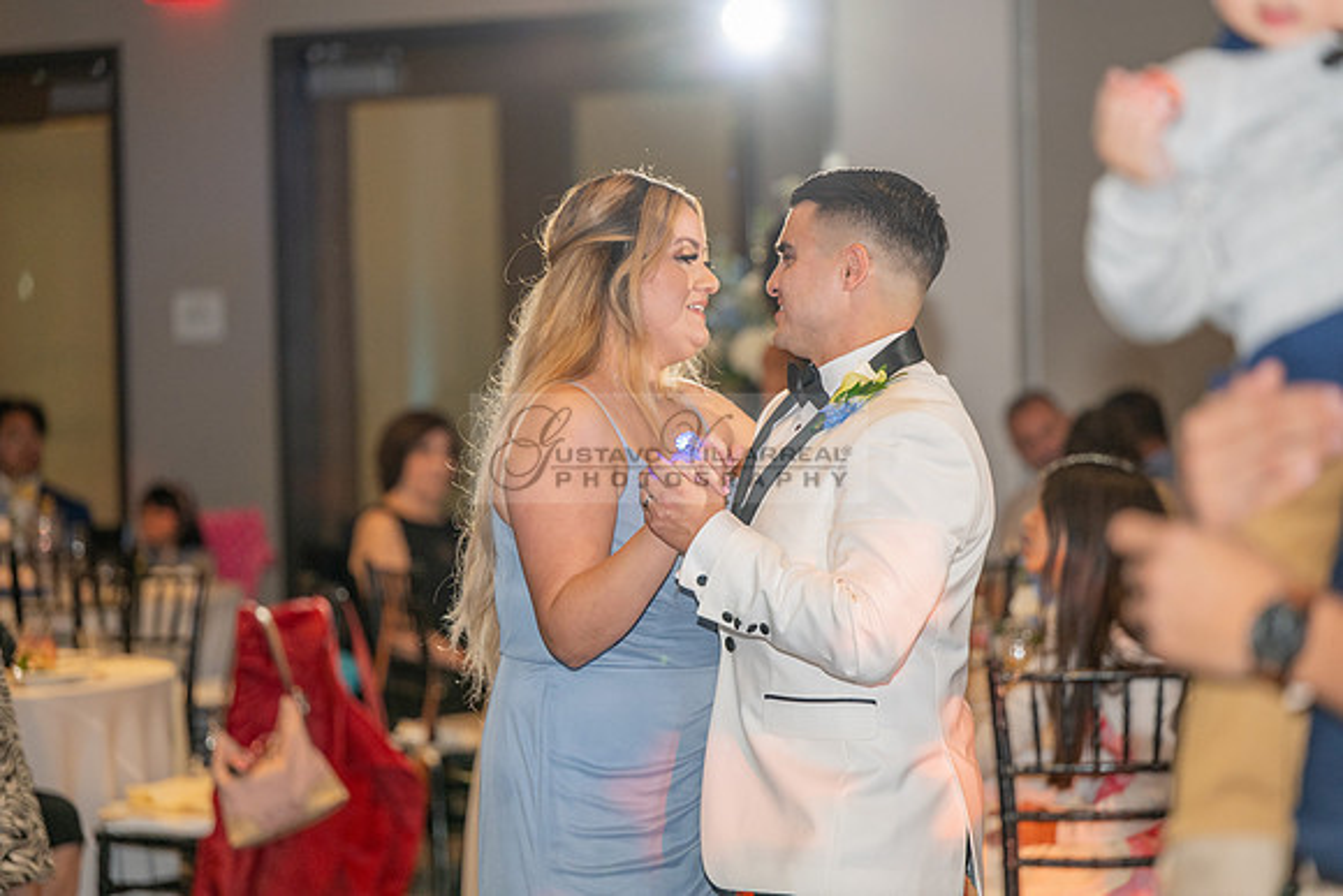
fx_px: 4478
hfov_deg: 17.1
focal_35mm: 120
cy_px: 448
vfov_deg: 11.4
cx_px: 672
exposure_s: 1/125
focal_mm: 120
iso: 1000
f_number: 2.8
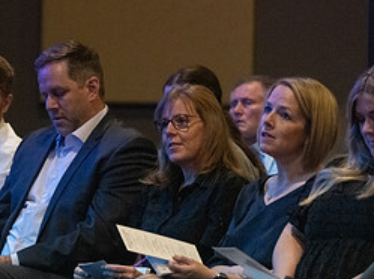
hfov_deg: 6.9
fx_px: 3075
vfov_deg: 5.2
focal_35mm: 285
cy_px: 181
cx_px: 5
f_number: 3.5
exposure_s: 1/250
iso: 16000
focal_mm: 127
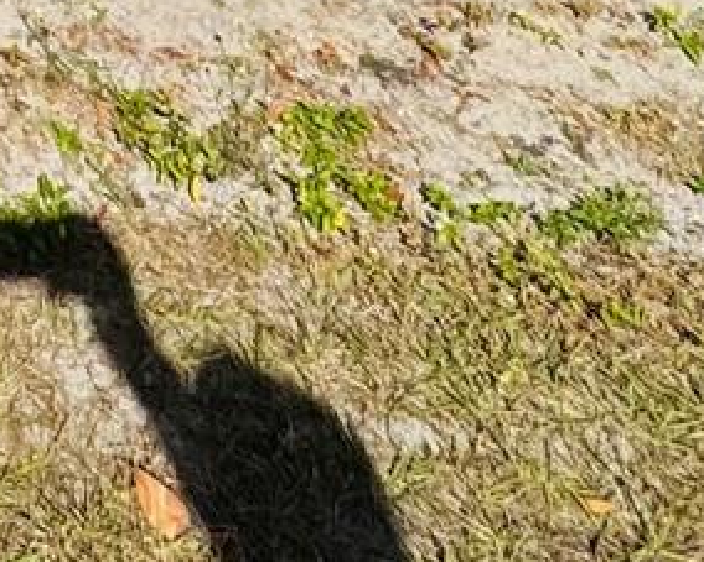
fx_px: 1604
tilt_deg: -4.8
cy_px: -919
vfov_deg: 12.9
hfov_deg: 19.6
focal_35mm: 77
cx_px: -498
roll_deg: -1.7
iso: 50
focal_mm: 2.22
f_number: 2.2
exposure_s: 1/3390
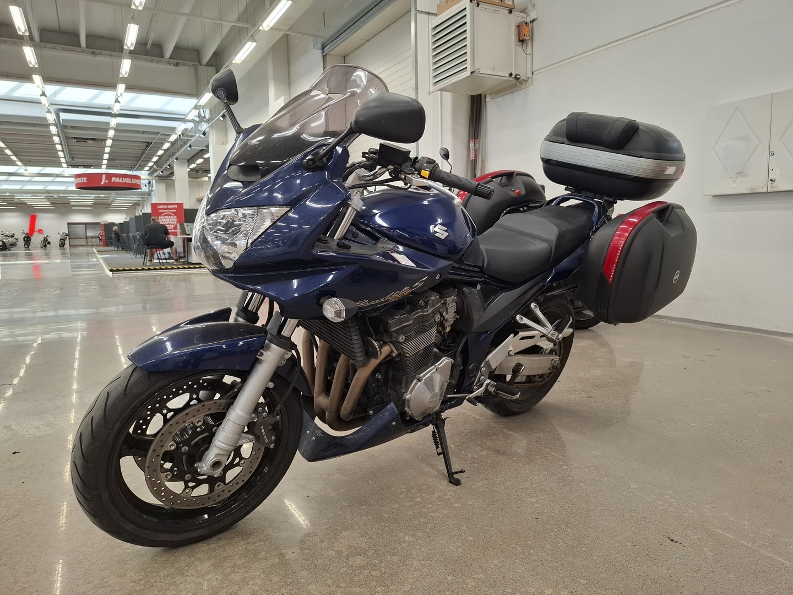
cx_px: 396
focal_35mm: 23
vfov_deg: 58.9
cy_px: 298
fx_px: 527
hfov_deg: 73.9
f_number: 1.8
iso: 250
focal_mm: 5.54
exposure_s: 1/120
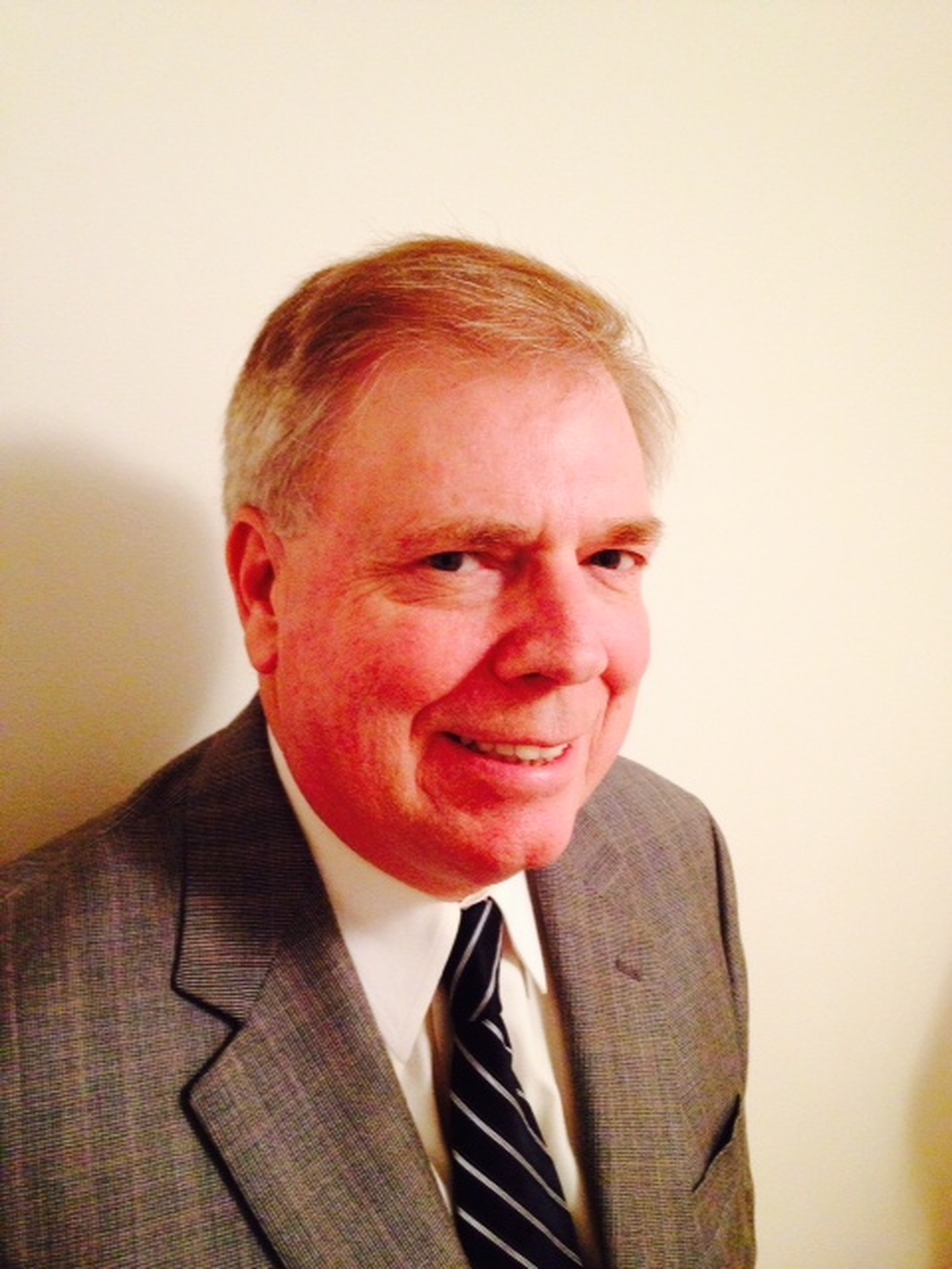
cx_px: 476
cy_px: 634
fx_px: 1283
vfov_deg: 52.6
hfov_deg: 40.7
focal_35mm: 35
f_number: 2.4
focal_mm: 4.28
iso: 400
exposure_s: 1/15
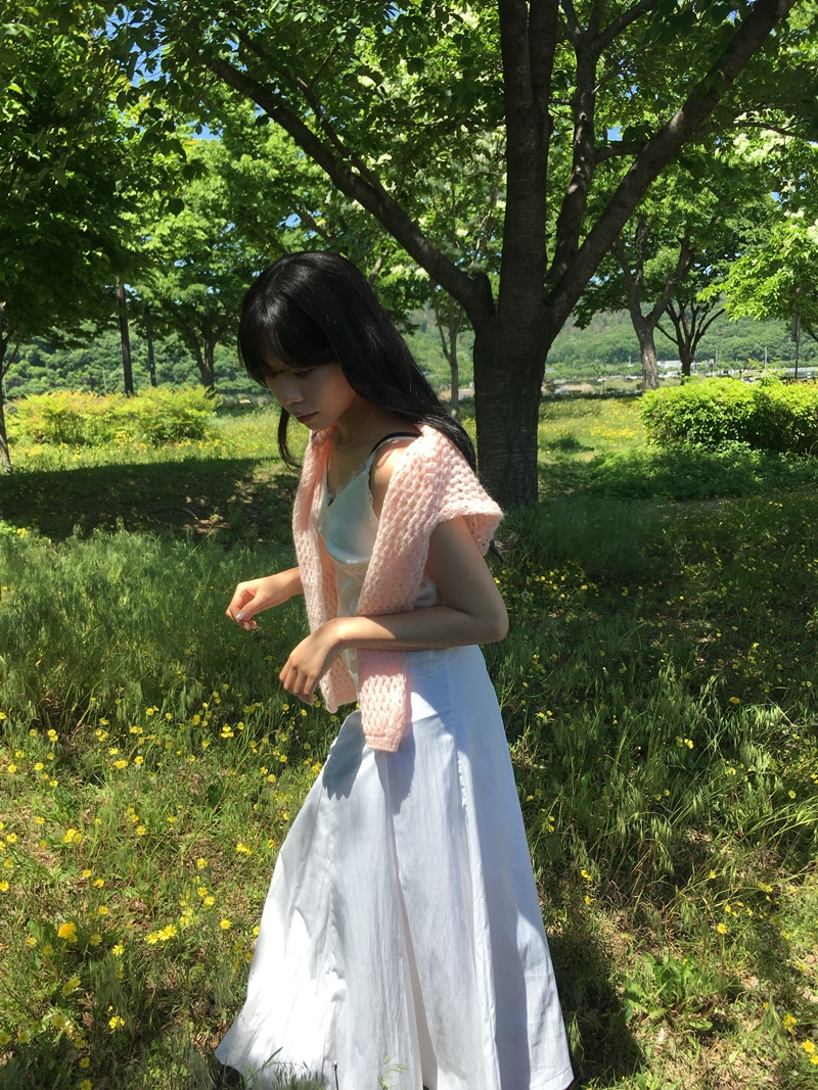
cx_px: 409
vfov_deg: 61.7
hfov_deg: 48.2
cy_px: 545
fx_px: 914
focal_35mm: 29
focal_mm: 4.15
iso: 25
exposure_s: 1/874
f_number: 2.2
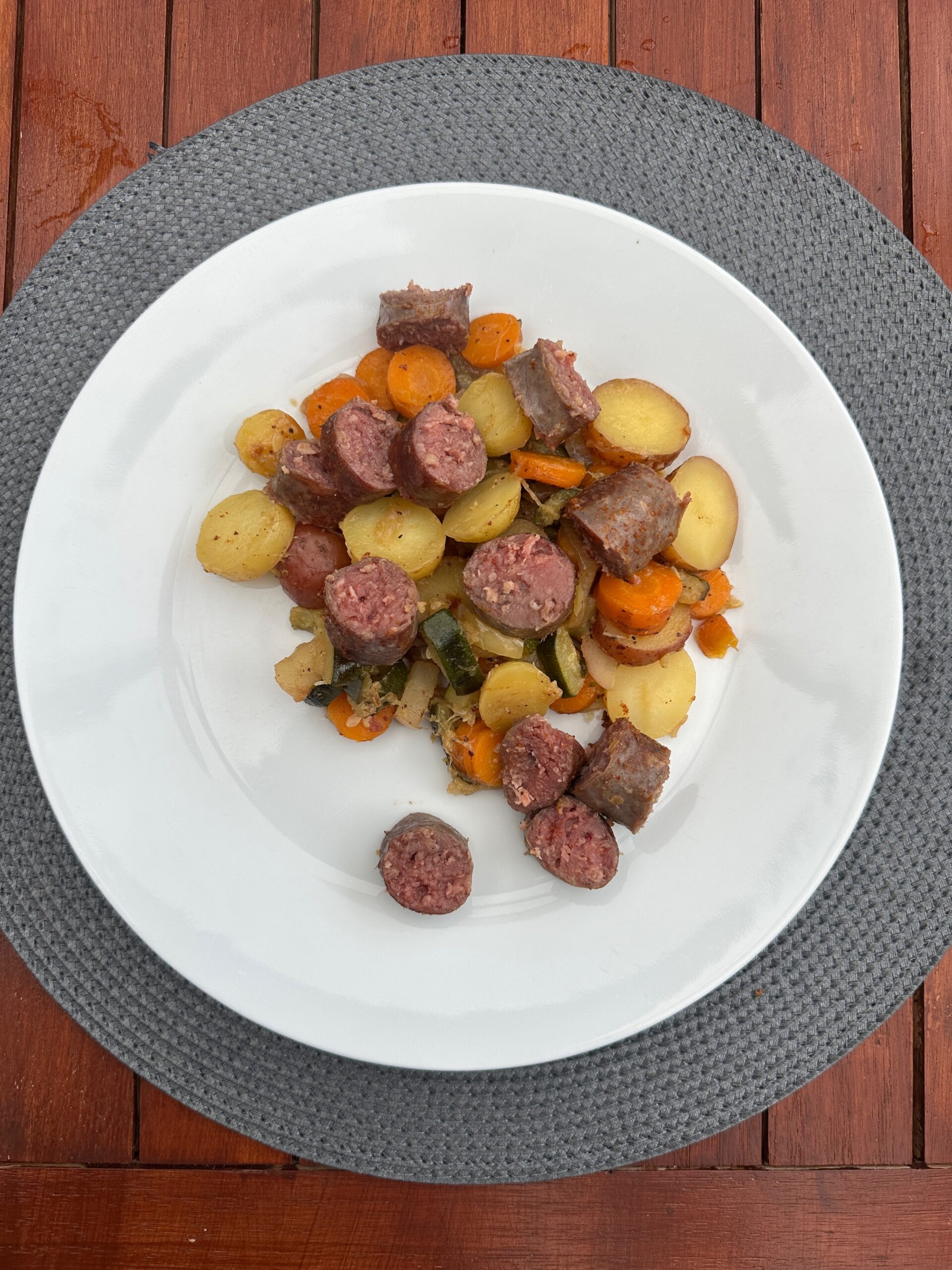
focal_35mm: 24
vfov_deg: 71.6
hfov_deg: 56.8
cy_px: 635
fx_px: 880
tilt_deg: -88.2
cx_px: 476
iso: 80
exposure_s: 1/646
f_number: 1.78
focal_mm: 6.86
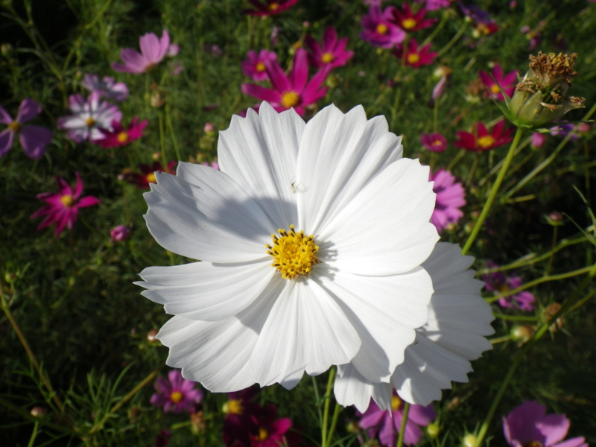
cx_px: 298
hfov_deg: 54.0
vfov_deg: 41.8
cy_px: 224
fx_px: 585
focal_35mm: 34
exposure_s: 1/640
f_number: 4.6
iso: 80
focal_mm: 6.1
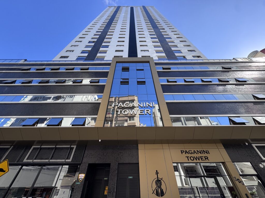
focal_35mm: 14
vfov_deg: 85.7
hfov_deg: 102.1
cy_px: 99
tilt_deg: +42.8
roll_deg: -0.1
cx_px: 132
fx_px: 107
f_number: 2.2
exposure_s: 1/401
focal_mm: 2.22
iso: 40
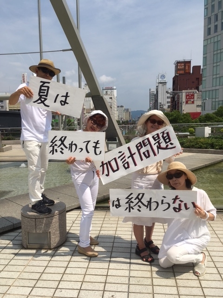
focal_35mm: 29
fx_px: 249
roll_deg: +0.7
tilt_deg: -3.4
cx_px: 112
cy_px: 149
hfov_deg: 48.2
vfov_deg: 61.7
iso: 25
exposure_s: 1/3077
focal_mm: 4.15
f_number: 2.2
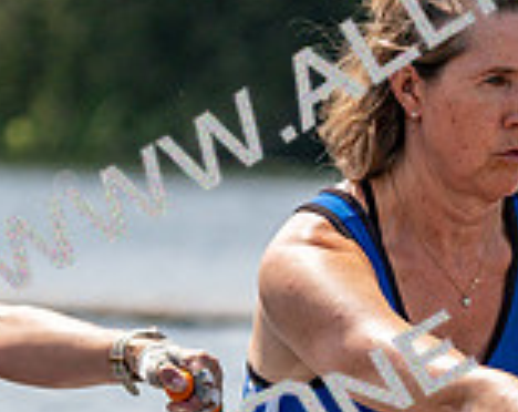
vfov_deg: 2.2
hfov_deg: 2.8
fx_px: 10705
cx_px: 379
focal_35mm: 700
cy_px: 301
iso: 200
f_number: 5.6
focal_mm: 200
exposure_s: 1/1600
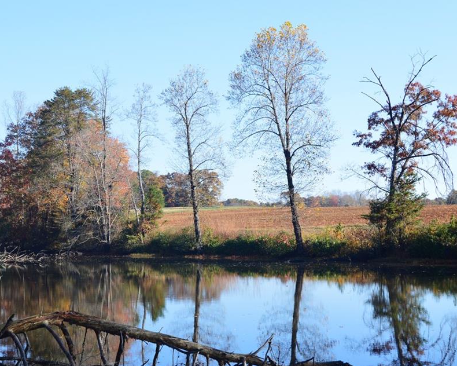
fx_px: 839
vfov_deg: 24.6
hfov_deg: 30.4
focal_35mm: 62
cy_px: 187
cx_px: 174
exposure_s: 1/250
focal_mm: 34
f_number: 10
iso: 400
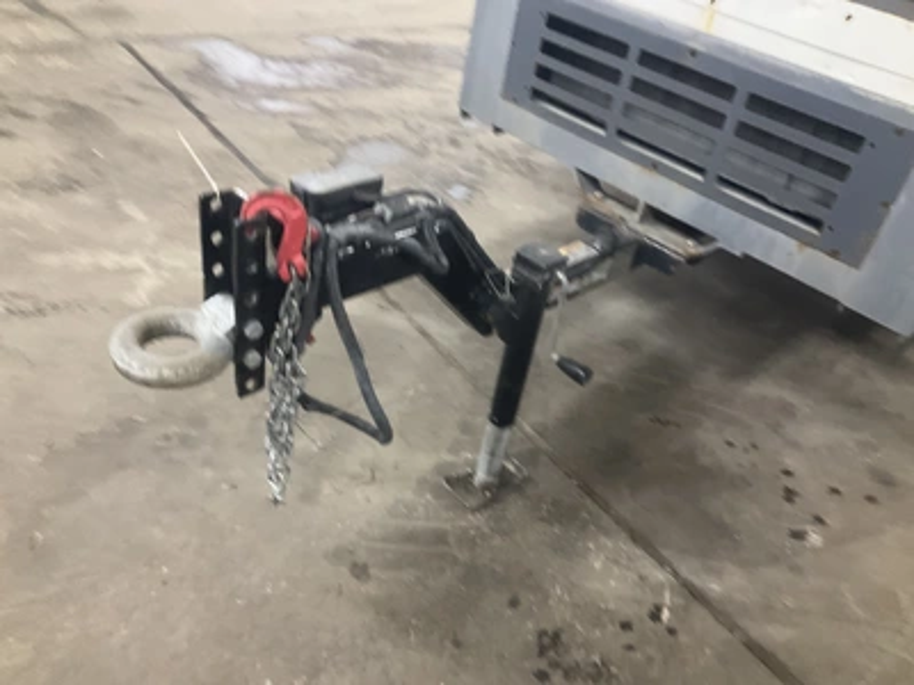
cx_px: 457
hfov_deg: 61.7
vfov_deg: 48.2
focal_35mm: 29
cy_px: 342
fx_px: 766
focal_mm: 3
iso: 320
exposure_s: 1/30
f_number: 1.8
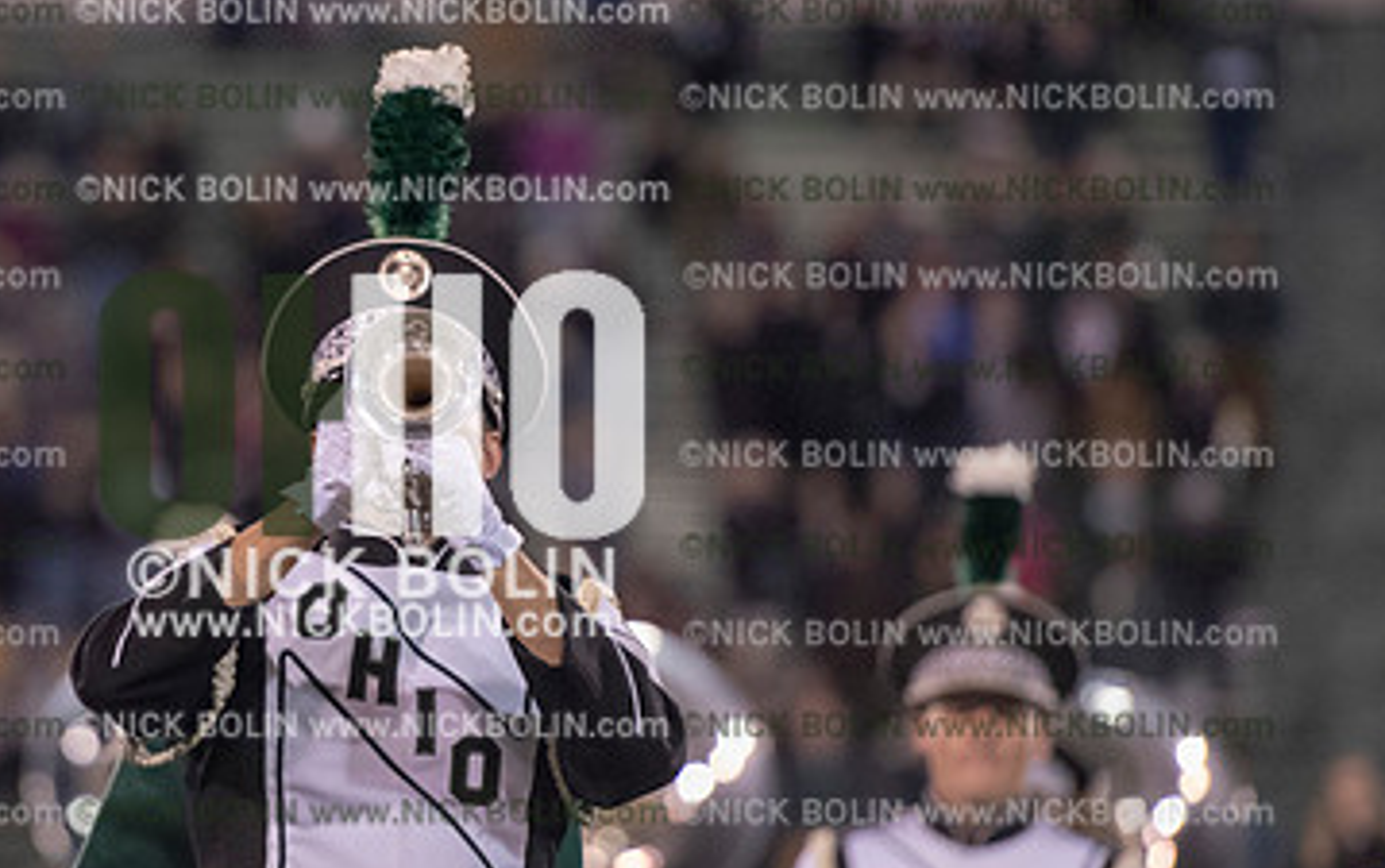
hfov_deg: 6.4
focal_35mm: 329
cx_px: 370
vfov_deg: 4.0
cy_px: 457
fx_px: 12428
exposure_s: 1/1250
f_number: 3.2
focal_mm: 200
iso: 5000
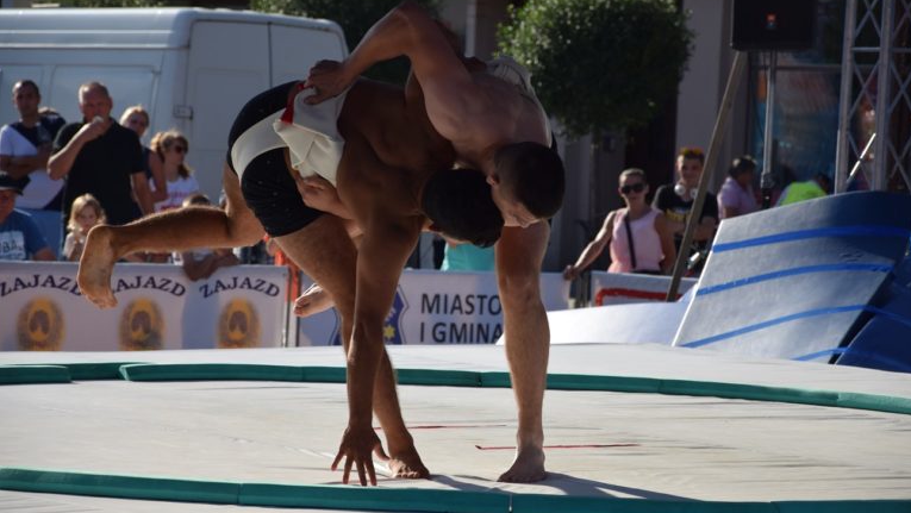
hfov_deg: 13.0
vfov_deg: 7.3
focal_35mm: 166
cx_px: 456
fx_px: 4000
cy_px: 256
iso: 400
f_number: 5.6
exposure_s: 1/1600
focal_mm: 105
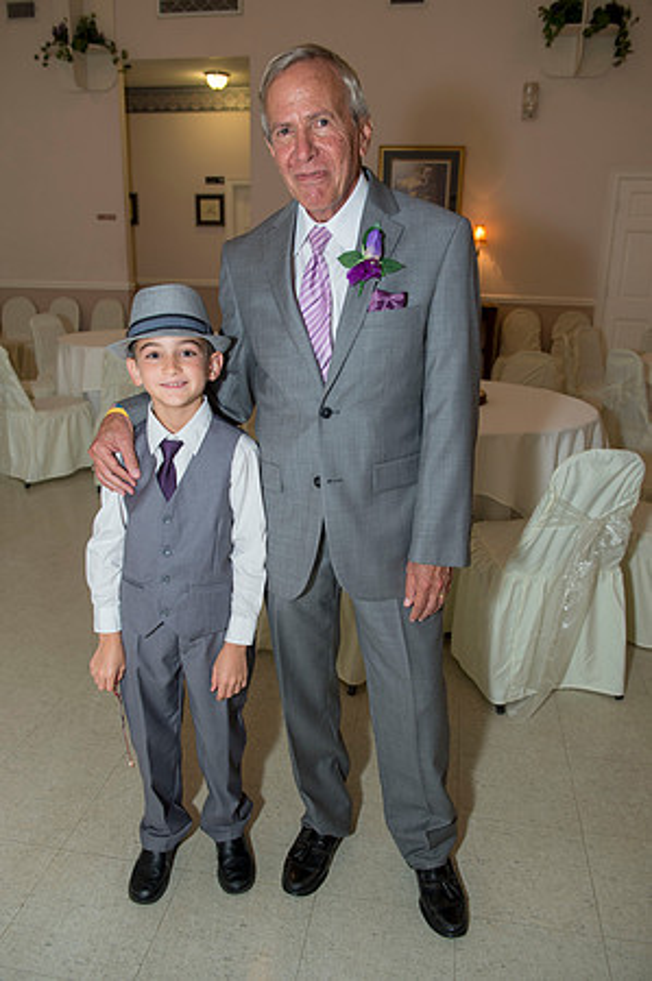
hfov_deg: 46.3
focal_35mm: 28
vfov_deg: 65.5
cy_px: 490
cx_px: 326
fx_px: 762
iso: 320
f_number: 5
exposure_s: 1/60
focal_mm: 28
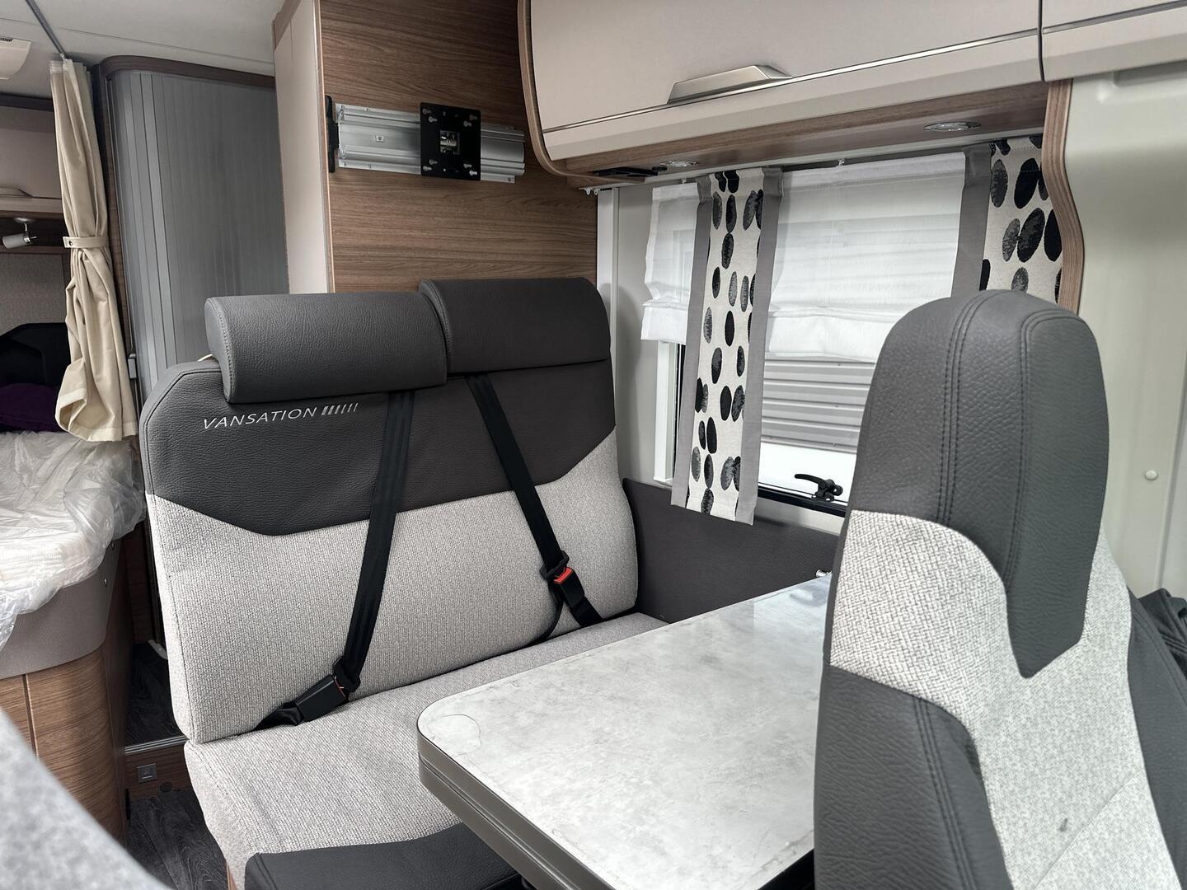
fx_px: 823
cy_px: 445
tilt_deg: -7.8
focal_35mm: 24
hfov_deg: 71.6
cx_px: 594
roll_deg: -0.4
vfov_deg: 56.8
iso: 100
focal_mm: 6.86
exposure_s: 1/121
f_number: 1.78
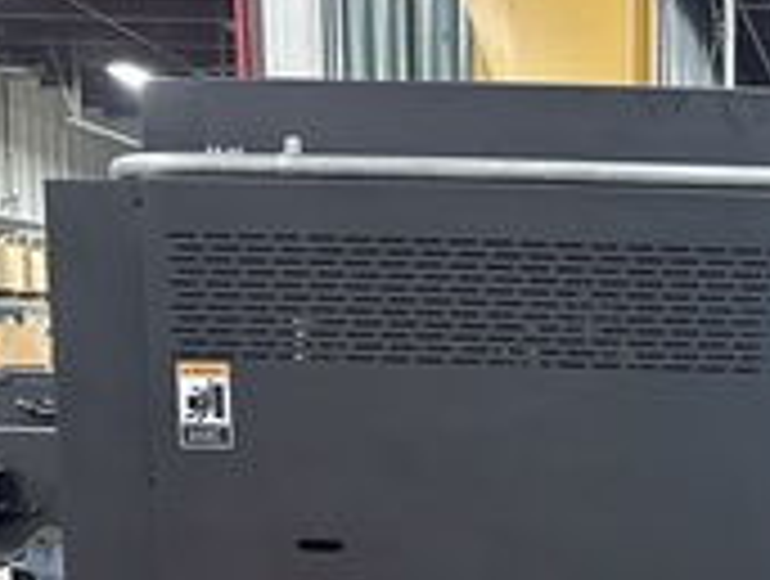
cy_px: 600
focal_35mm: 70
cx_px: 950
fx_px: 1560
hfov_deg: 24.8
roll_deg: -1.2
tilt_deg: -7.1
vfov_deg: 20.3
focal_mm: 6.86
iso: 640
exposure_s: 1/60
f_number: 1.78
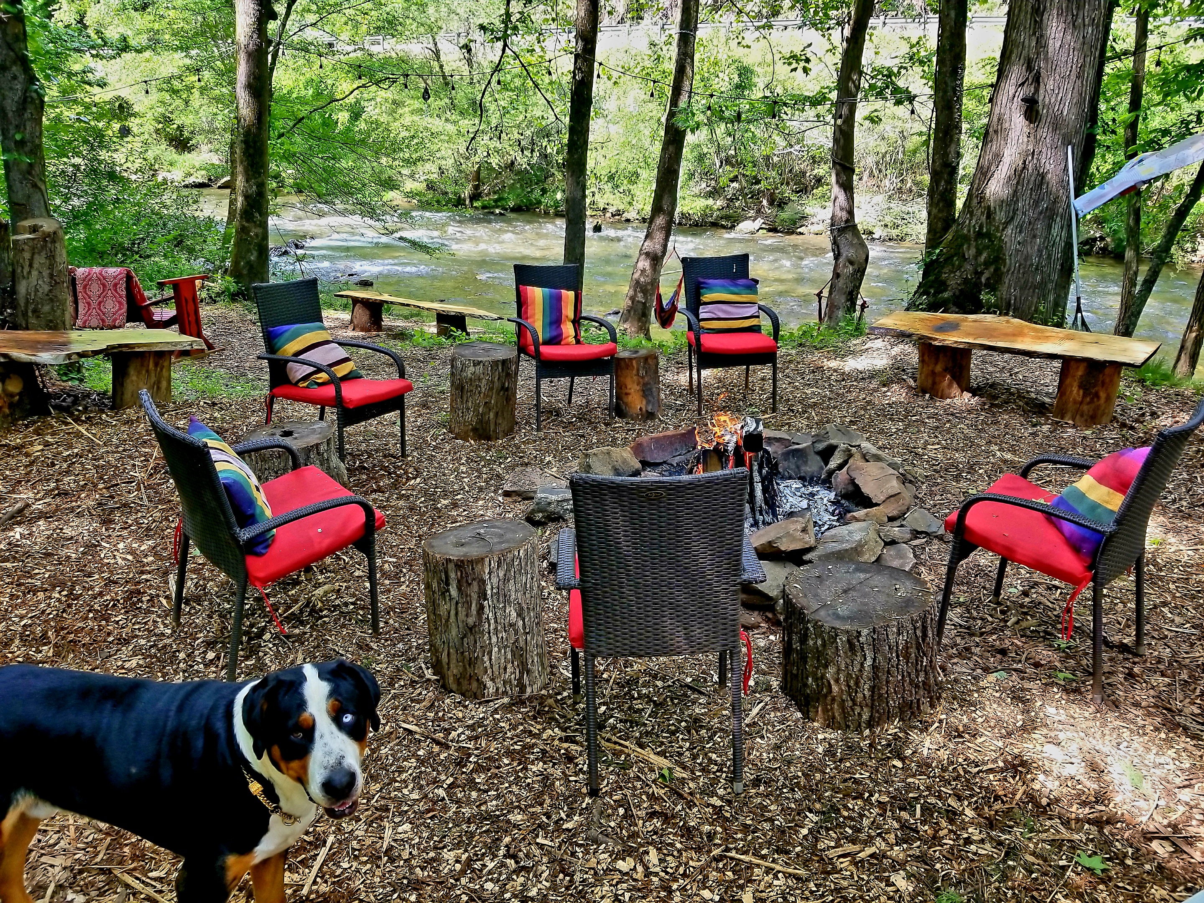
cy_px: 452
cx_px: 602
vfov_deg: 53.1
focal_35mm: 26
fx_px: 904
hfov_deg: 67.3
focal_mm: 4.3
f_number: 1.7
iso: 50
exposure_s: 1/294
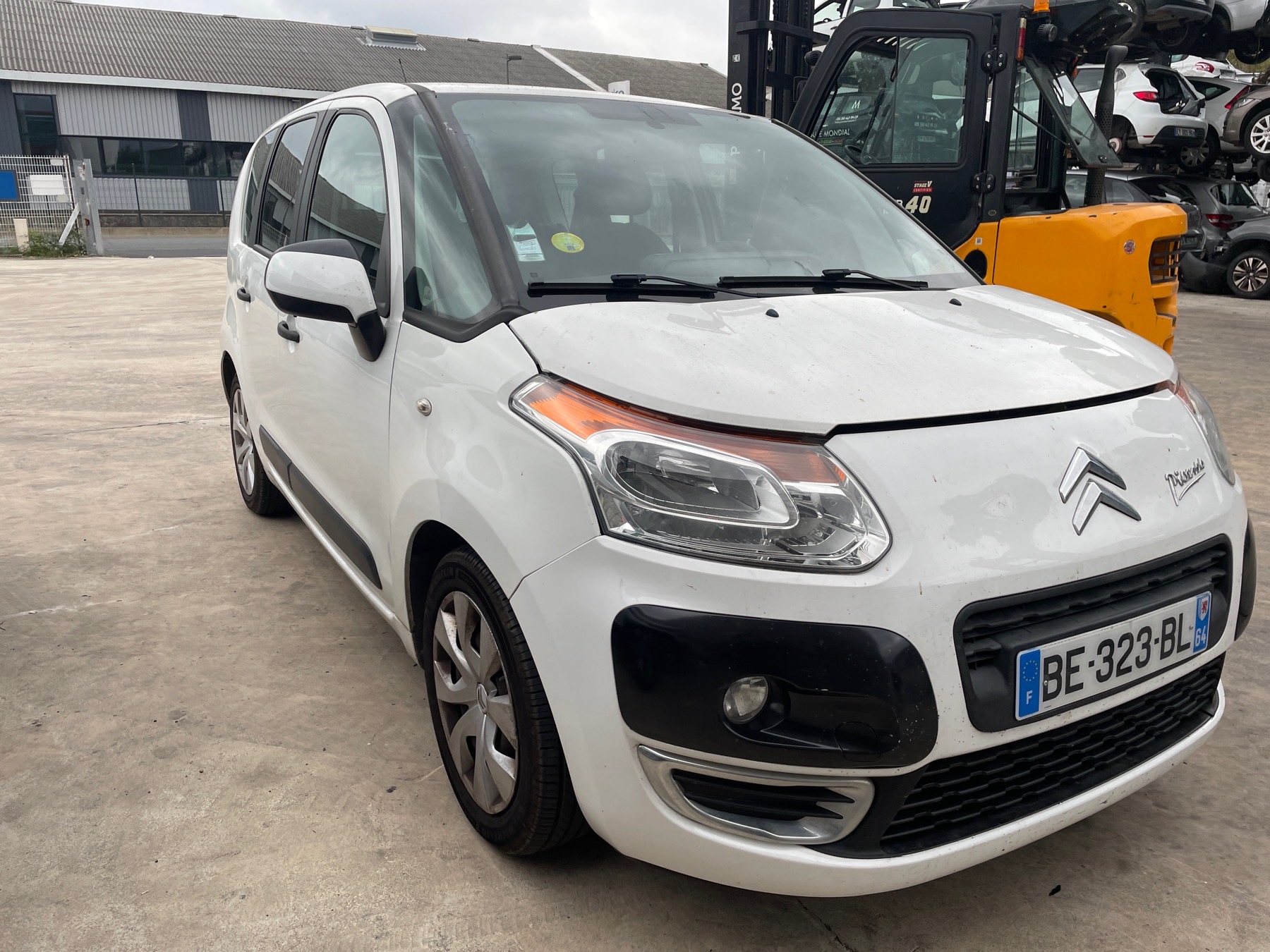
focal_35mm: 26
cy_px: 476
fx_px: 954
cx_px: 635
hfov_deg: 67.3
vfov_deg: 53.1
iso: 32
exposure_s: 1/454
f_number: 1.6
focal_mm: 4.2
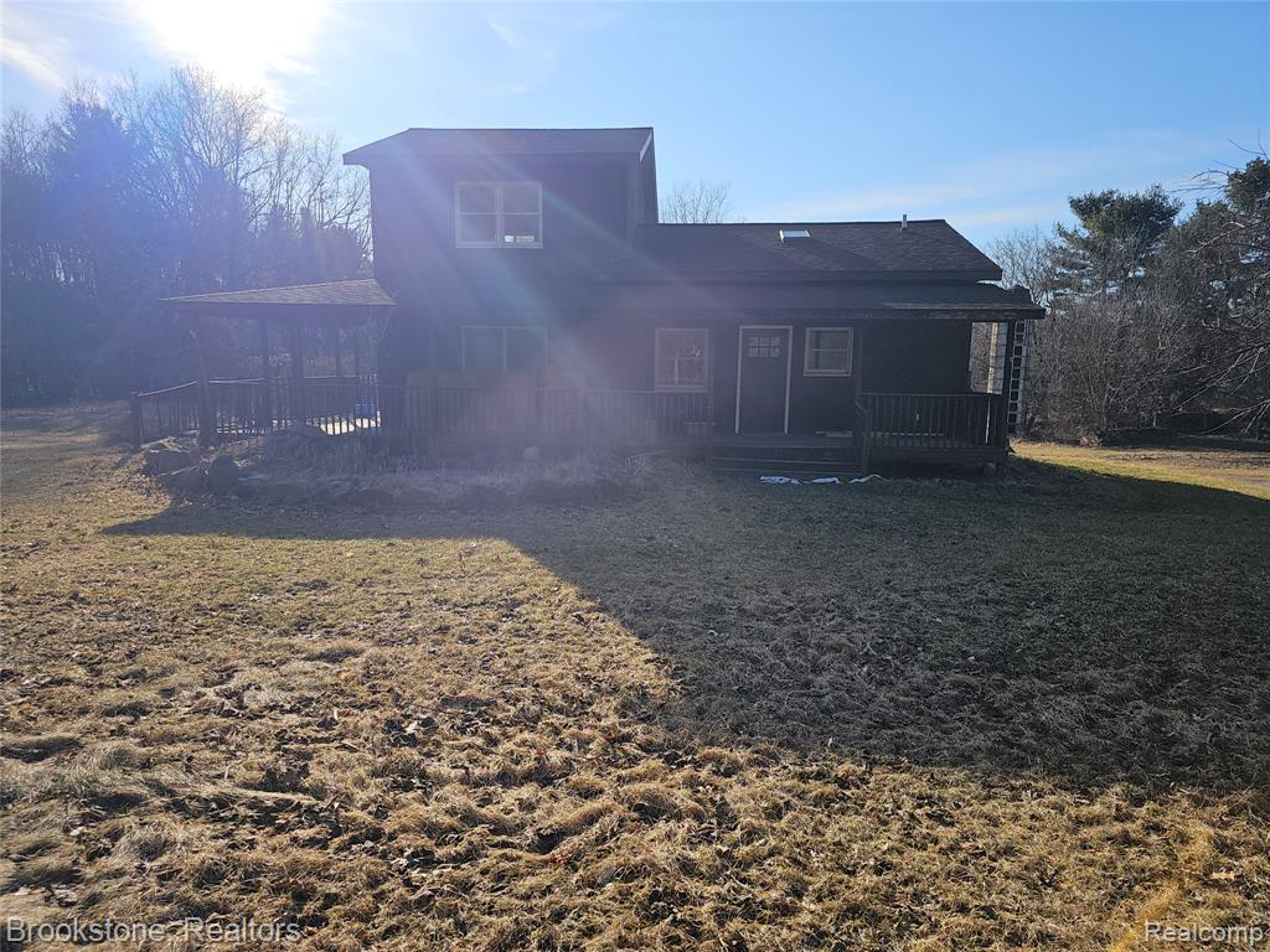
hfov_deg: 73.9
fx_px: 844
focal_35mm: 23
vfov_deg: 58.9
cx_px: 635
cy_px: 476
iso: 10
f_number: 1.7
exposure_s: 1/932
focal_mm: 6.3
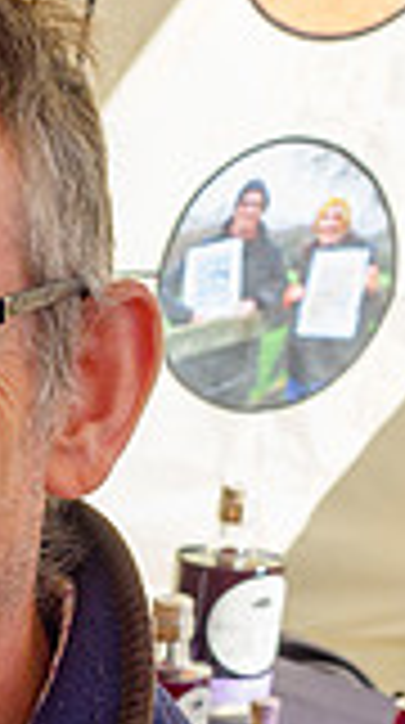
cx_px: -544
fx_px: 2187
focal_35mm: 114
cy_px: 771
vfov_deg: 18.2
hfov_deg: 9.5
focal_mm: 14
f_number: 4
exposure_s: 1/400
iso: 200
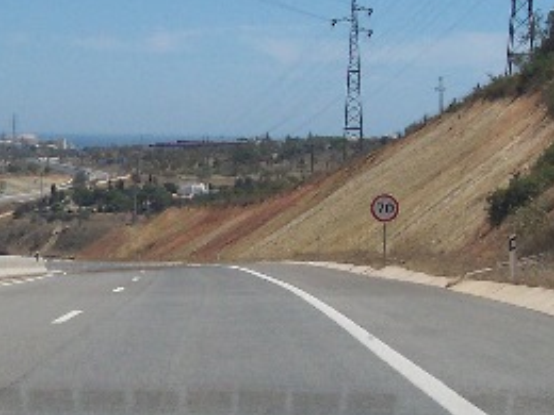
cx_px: 30
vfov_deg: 12.6
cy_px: 106
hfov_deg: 16.6
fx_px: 1872
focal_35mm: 117
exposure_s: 1/1000
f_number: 4.8
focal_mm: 8
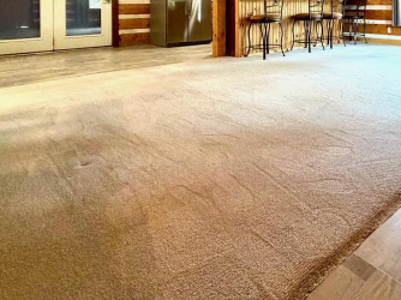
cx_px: 296
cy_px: 4
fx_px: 324
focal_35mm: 28
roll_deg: +0.9
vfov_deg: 43.1
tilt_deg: +0.3
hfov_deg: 60.4
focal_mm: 2.22
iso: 500
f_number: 2.2
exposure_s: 1/60
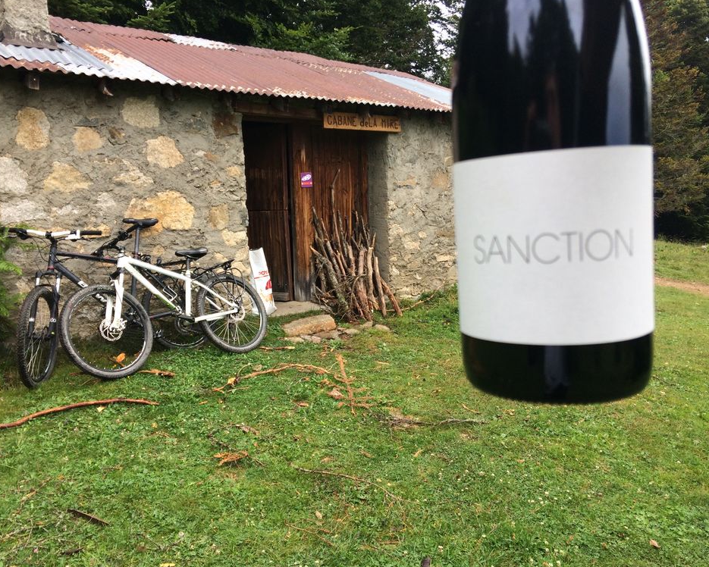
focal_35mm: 31
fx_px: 650
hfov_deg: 57.2
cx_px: 345
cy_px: 288
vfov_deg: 47.1
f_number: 2.2
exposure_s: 1/233
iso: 32
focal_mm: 4.15
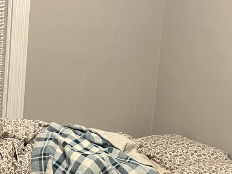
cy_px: 115
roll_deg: -5.7
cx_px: 117
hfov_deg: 21.3
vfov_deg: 16.0
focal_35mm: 92
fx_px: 616
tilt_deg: -9.3
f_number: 1.5
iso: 500
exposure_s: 1/40
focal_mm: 5.7
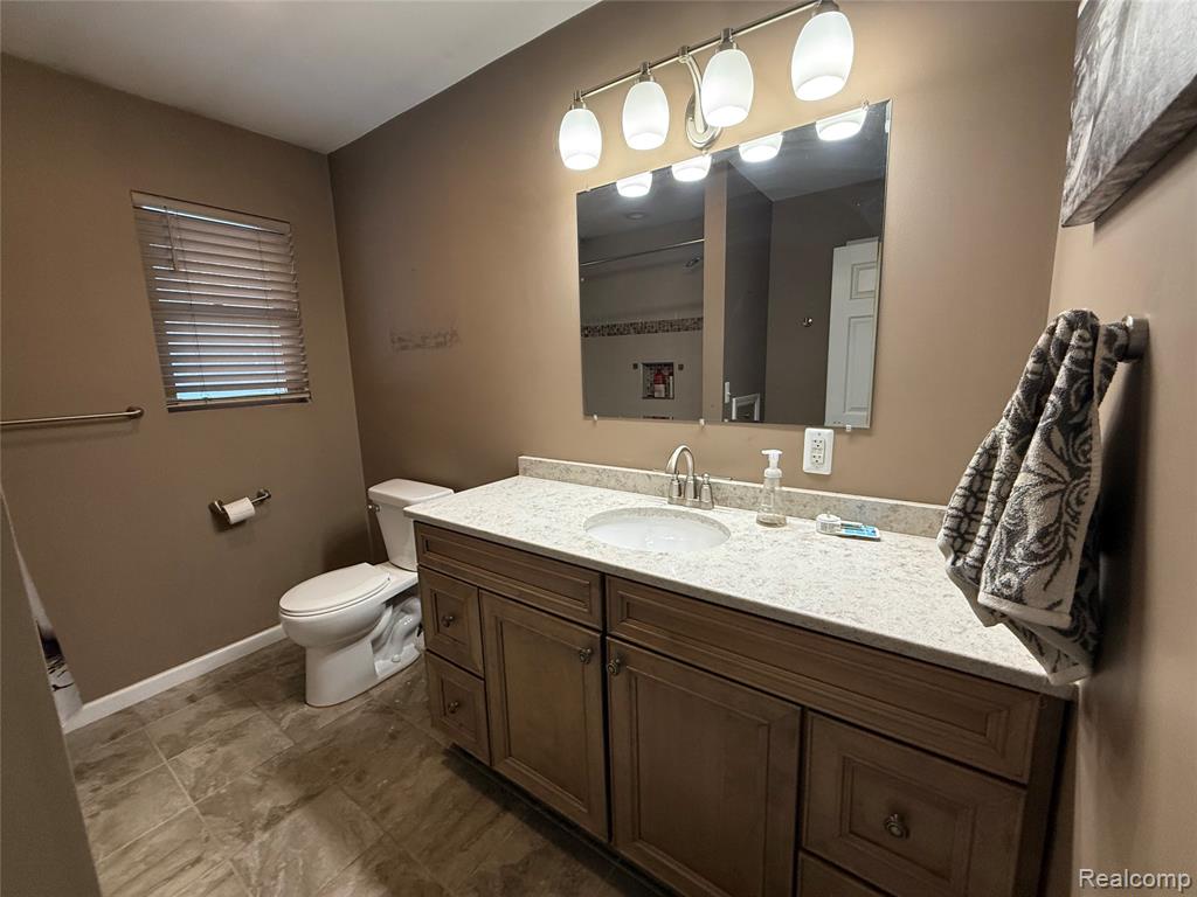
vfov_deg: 85.7
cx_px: 598
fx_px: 484
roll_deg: +1.7
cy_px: 448
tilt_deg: -9.4
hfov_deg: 102.1
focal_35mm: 14
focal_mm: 2.22
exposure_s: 1/120
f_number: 2.2
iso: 320
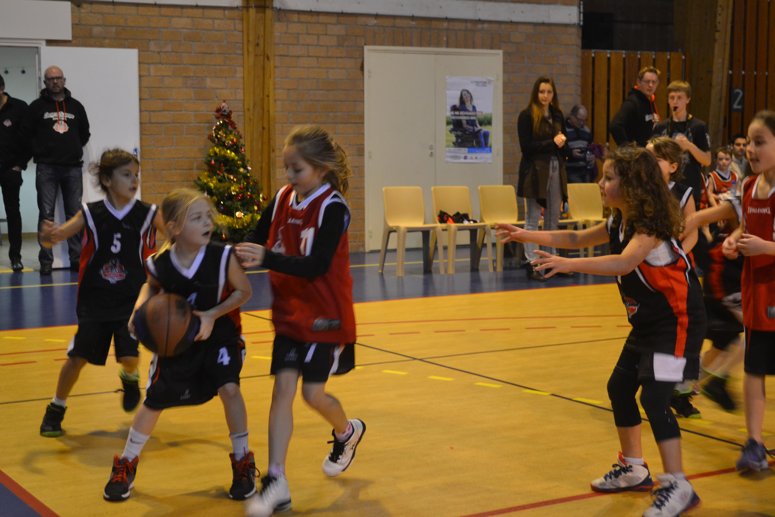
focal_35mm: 60
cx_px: 388
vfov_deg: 22.6
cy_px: 258
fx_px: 1292
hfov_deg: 33.4
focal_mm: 40
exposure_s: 1/60
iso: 1400
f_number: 5.3
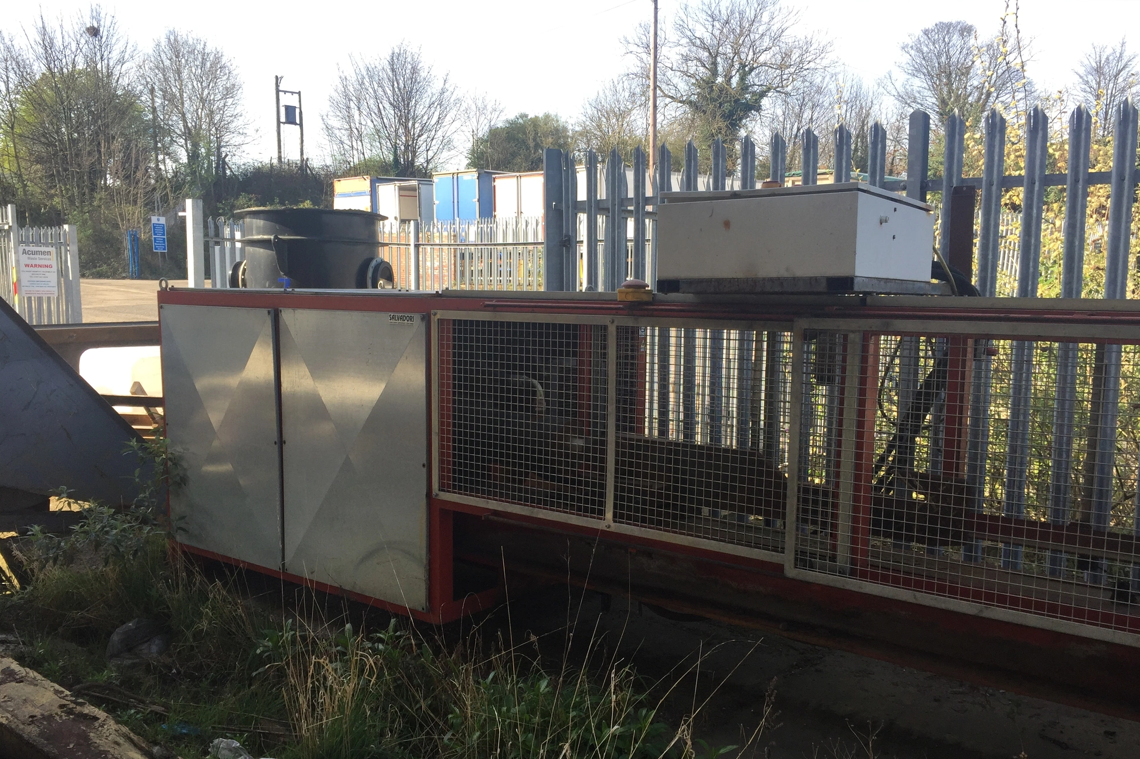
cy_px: 422
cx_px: 569
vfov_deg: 42.3
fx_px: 982
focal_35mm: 31
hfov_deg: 60.3
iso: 32
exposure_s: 1/455
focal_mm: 4.15
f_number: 2.2
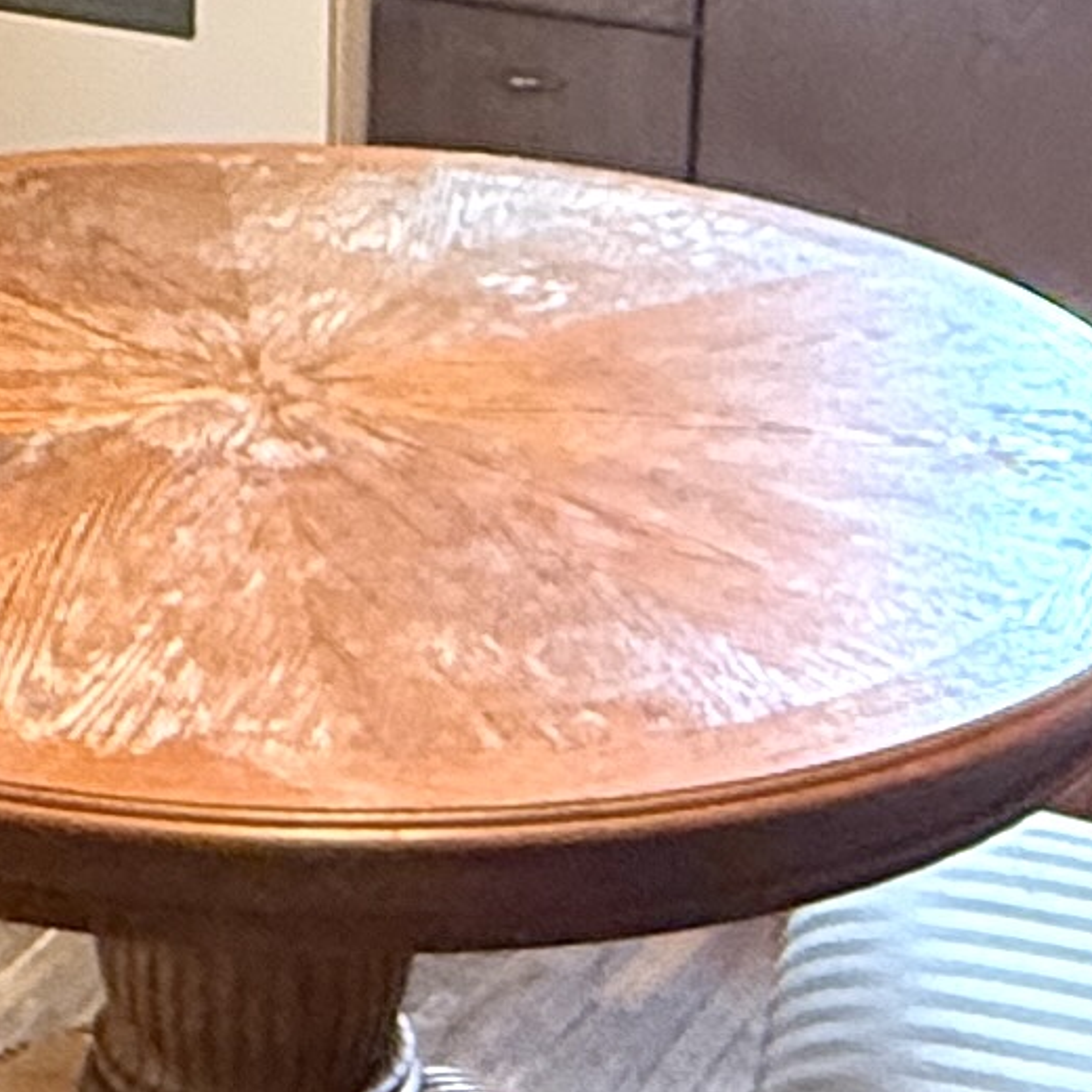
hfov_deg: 17.4
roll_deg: +0.5
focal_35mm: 96
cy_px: 25
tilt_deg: -13.3
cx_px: -153
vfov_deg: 17.7
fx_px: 3426
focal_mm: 2.22
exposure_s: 1/60
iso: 400
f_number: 2.2
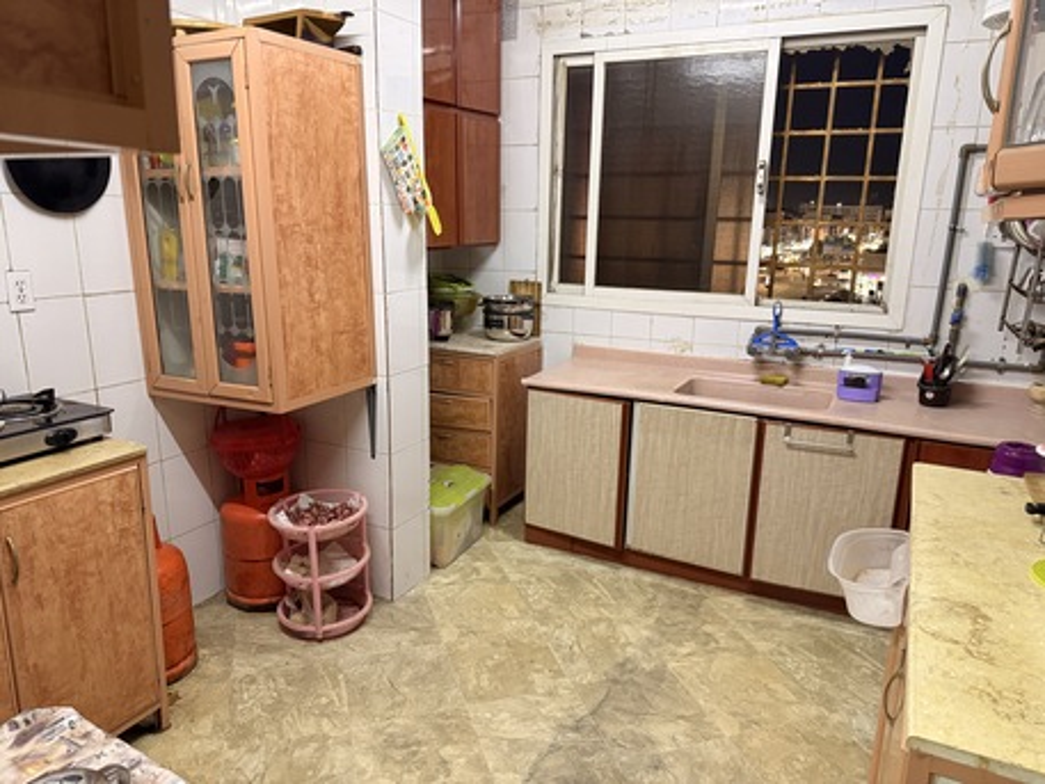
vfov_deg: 56.8
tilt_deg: -13.1
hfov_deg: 71.6
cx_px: 522
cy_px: 392
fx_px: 725
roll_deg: -1.1
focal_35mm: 24
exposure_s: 1/40
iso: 640
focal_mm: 6.76
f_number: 1.78
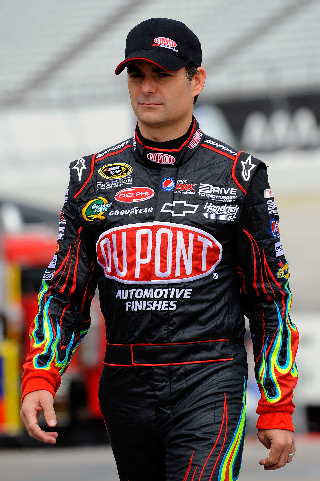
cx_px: 160
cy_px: 240
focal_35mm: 200
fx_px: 2669
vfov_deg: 10.3
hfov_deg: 6.9
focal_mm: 200
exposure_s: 1/2500
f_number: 4
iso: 500
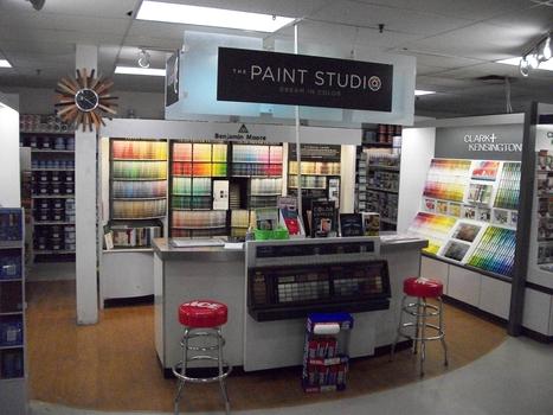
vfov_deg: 44.1
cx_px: 276
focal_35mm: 32
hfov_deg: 56.8
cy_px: 208
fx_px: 511
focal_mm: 5.7
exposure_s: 1/320
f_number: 2.9
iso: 640
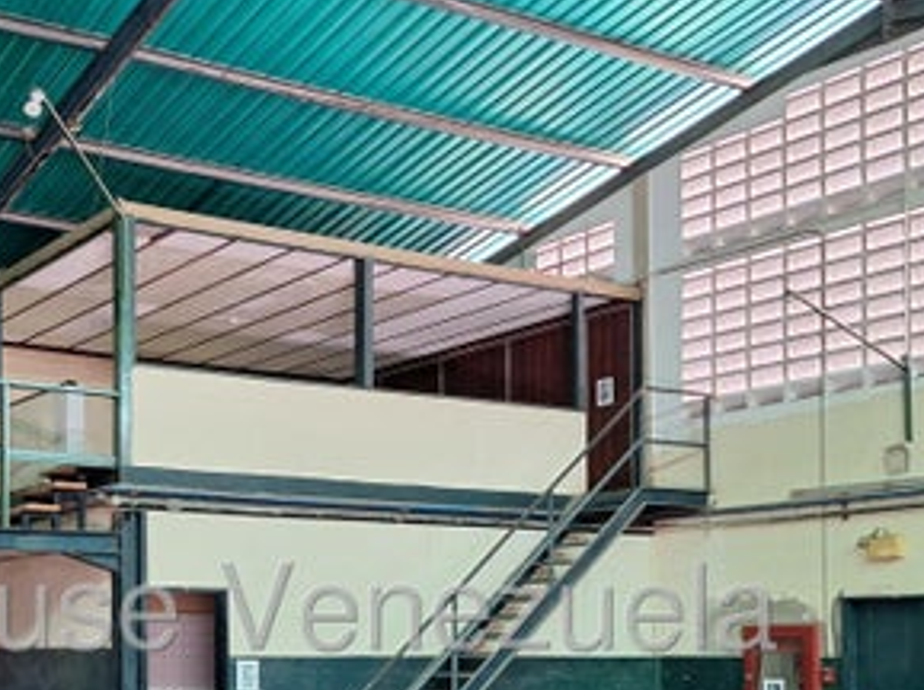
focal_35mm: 51
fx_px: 1360
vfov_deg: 27.6
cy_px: 607
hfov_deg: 36.1
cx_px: 163
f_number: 1.8
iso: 160
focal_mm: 5.54
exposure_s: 1/40
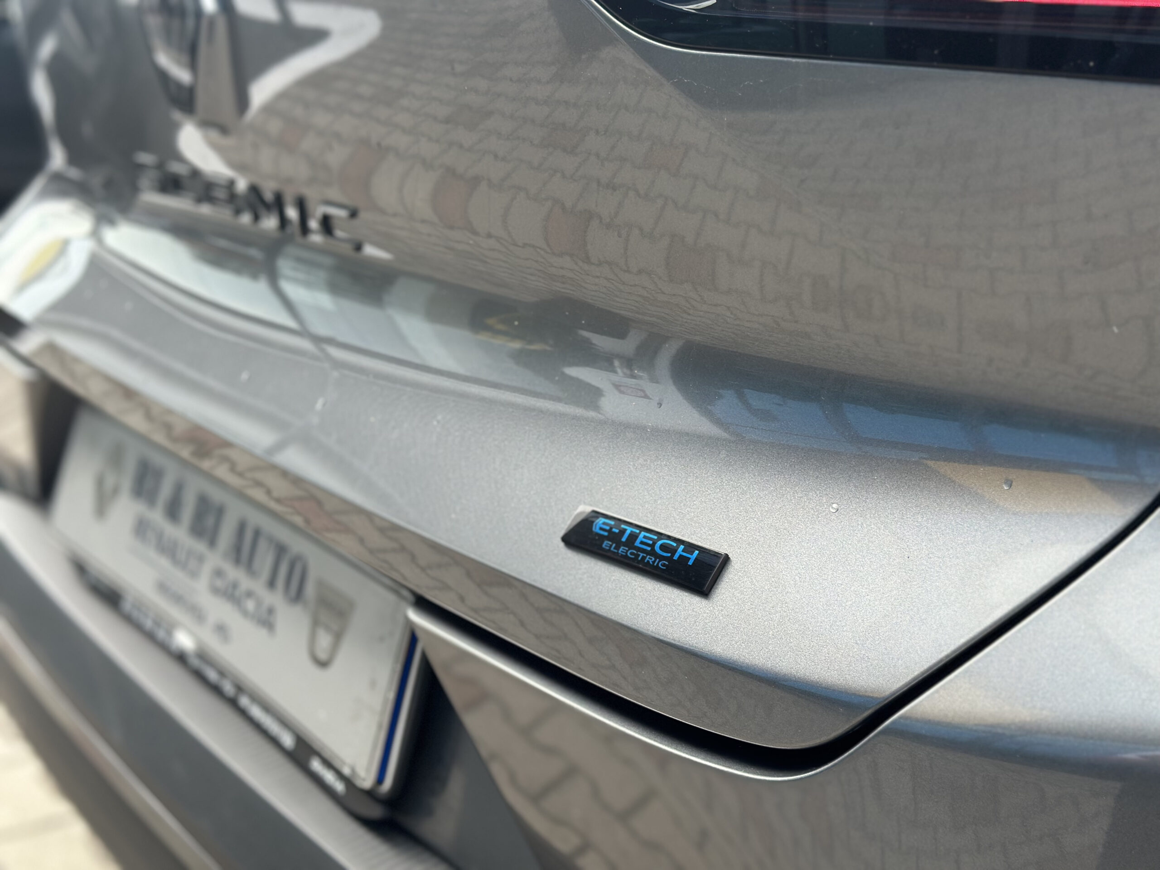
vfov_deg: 30.3
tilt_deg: -15.8
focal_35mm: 48
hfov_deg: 39.7
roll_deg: +0.4
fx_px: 1609
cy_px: 435
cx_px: 580
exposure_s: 1/843
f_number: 1.78
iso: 80
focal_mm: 6.86
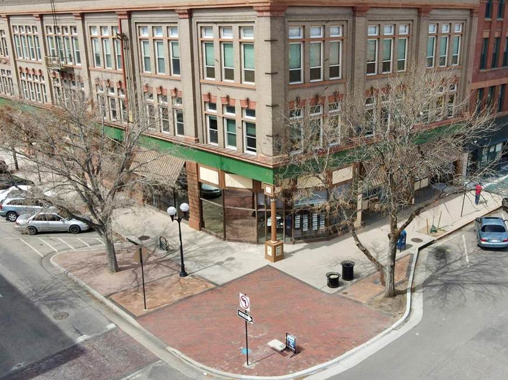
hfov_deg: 52.5
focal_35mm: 35
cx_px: 280
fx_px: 513
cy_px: 200
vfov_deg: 40.7
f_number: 2.8
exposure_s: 1/60
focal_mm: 4.5
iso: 100
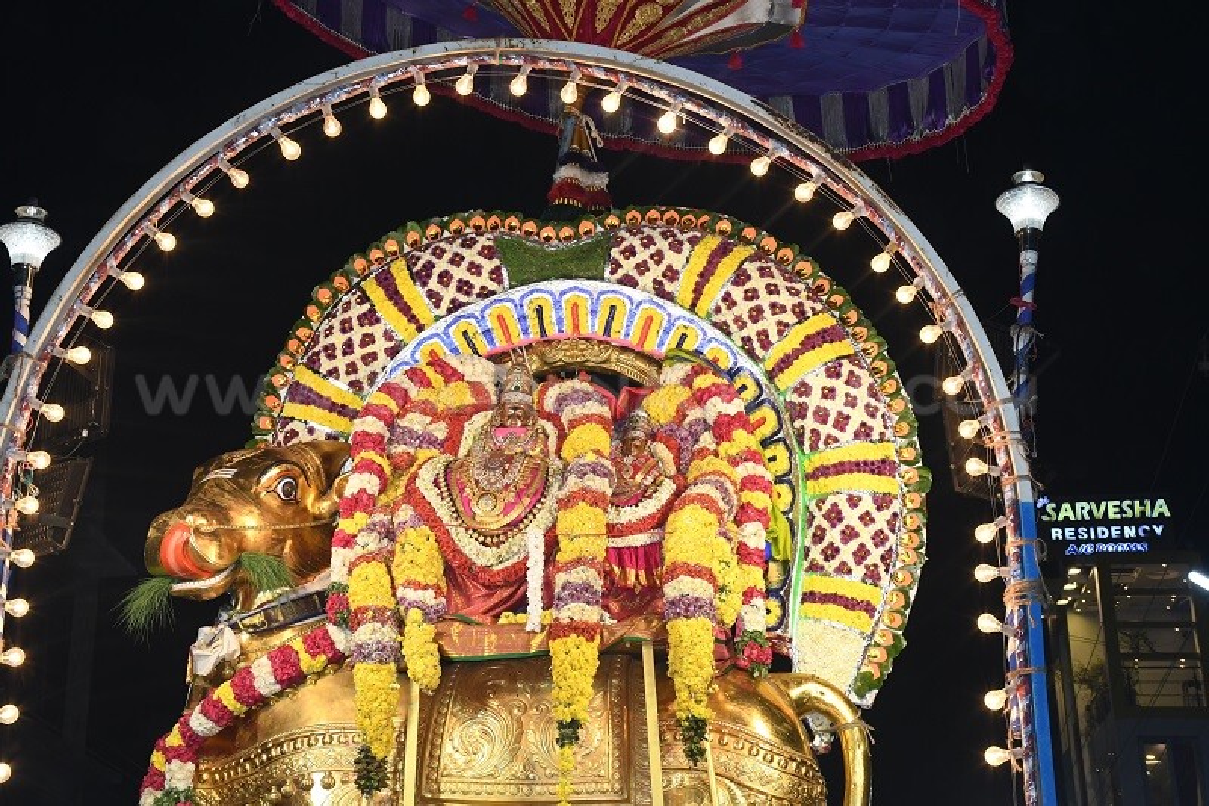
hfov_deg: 31.9
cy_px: 403
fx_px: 2115
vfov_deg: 21.6
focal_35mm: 63
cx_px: 604
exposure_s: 1/160
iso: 1000
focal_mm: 42
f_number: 8
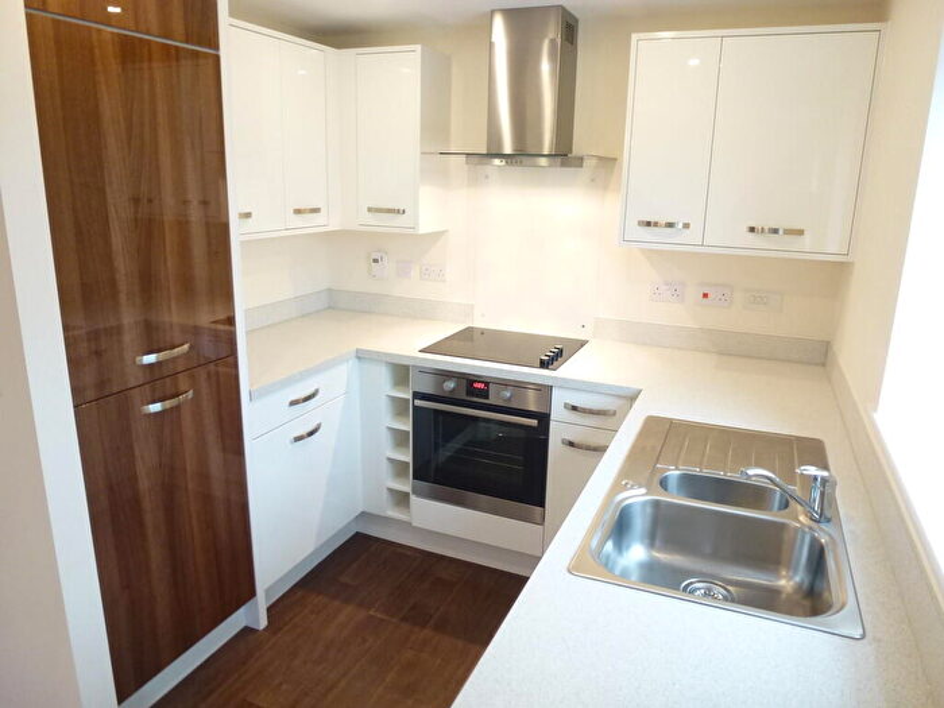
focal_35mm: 24
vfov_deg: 56.8
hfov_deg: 71.6
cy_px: 354
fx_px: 654
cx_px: 472
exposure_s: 1/13
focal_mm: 4.3
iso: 200
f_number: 3.3
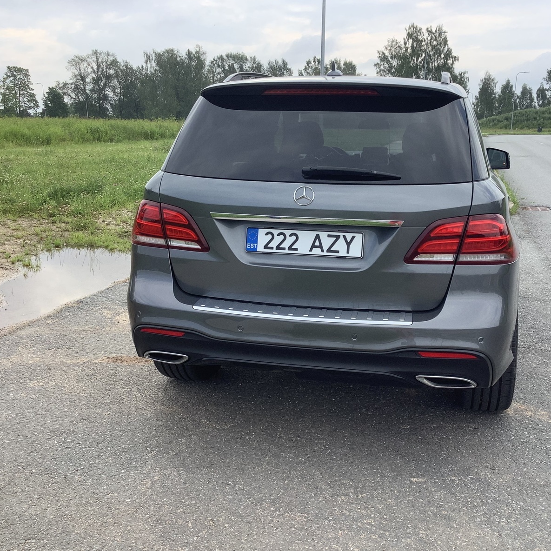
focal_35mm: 37
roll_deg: -1.0
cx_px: 301
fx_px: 666
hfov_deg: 44.9
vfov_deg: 44.9
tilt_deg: -12.2
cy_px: 273
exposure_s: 1/574
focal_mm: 3.3
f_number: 2.4
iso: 25
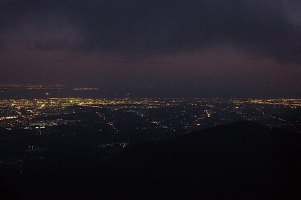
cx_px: 145
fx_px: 413
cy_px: 94
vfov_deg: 27.1
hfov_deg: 40.0
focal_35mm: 50
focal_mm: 31
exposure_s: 1/4
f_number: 4
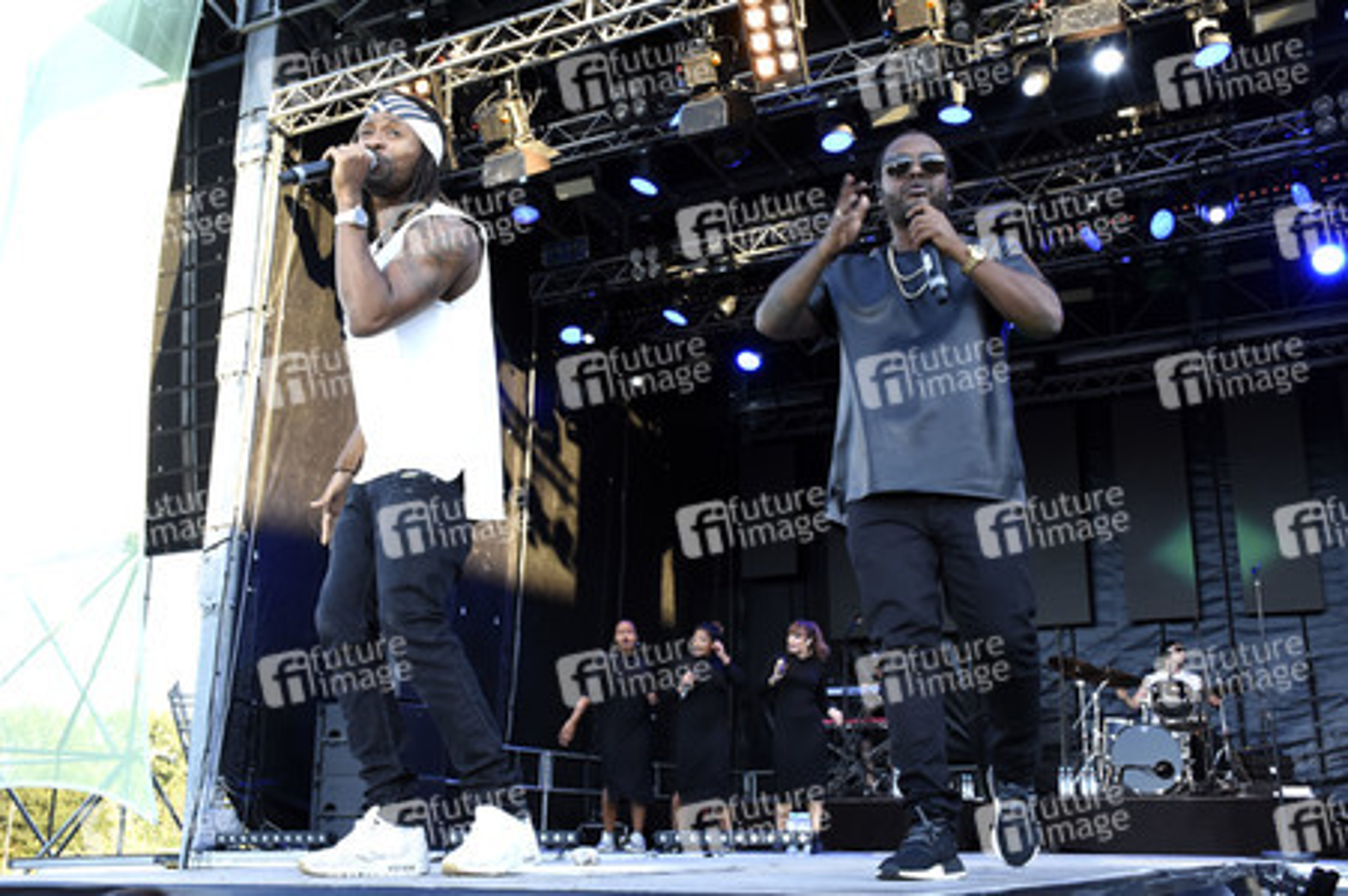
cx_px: 674
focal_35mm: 36
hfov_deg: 53.2
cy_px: 448
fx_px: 1347
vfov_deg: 36.8
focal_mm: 24
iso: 1100
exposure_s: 1/125
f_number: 10
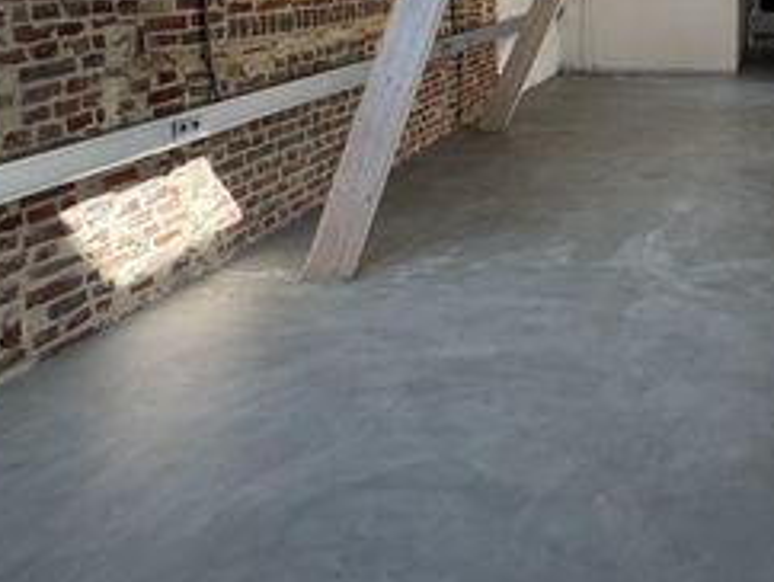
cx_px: 668
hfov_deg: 46.2
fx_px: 828
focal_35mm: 37
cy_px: 29
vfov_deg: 35.7
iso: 50
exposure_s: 1/99
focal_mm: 2.22
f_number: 2.2
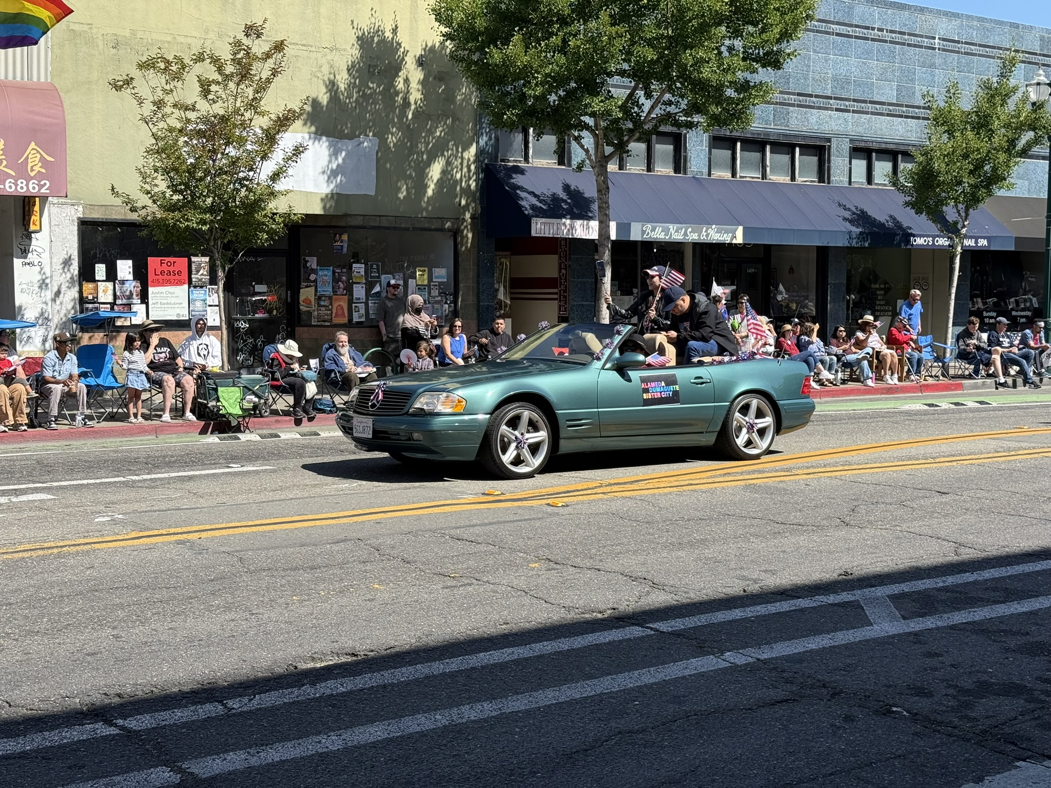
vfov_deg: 30.3
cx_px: 526
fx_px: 1457
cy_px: 394
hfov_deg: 39.7
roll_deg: -0.4
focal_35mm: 48
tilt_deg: -3.1
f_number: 1.78
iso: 64
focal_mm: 6.76
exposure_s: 1/2865
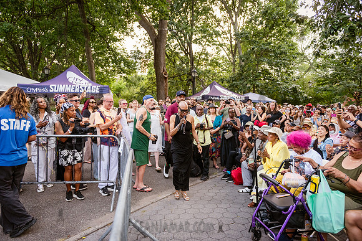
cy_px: 120
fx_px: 241
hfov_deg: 73.7
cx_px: 181
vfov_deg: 53.2
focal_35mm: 24
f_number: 2.8
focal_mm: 24
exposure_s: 1/500
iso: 2000
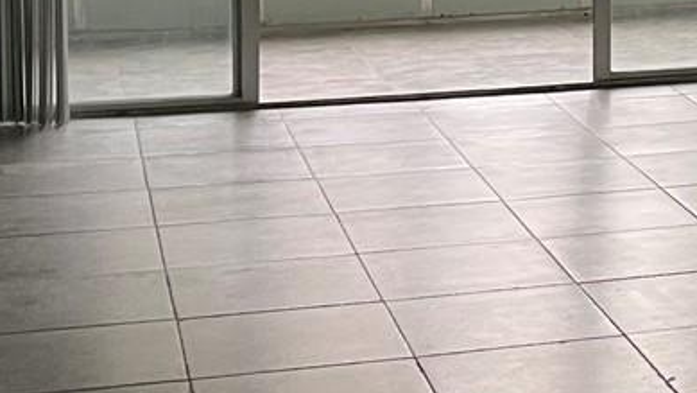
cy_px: -92
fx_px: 2070
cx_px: 842
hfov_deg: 18.1
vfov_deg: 10.6
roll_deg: -0.2
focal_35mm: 112
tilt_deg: -5.0
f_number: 1.6
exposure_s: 1/60
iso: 160
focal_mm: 5.1
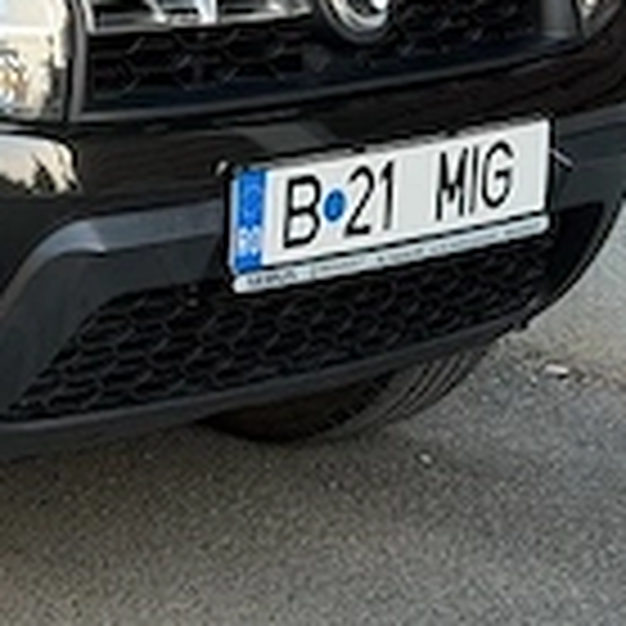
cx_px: -531
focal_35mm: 183
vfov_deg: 9.3
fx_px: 3744
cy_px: -293
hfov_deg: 9.1
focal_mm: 6.76
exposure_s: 1/263
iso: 64
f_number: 1.78
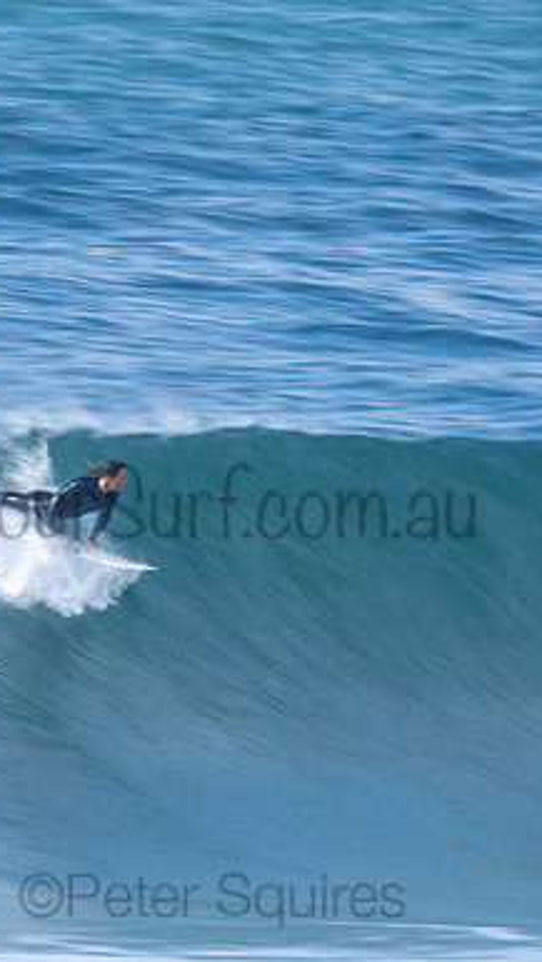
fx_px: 30204
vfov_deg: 1.8
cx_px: 212
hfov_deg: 1.0
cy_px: 481
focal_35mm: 1184
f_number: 18
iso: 100
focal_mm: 500
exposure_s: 1/30
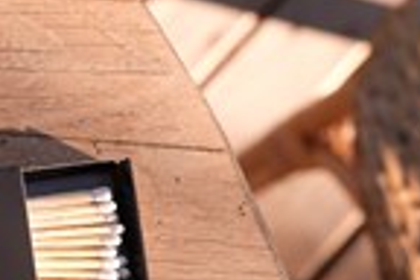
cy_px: 216
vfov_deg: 12.0
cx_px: -73
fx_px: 1330
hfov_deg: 17.2
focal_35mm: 114
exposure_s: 1/85
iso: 125
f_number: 4.5
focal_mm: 27.1
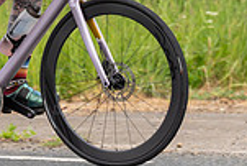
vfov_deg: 3.2
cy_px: -65
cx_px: 90
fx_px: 2919
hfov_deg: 4.8
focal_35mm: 425
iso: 200
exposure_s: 1/1250
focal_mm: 111
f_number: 3.2
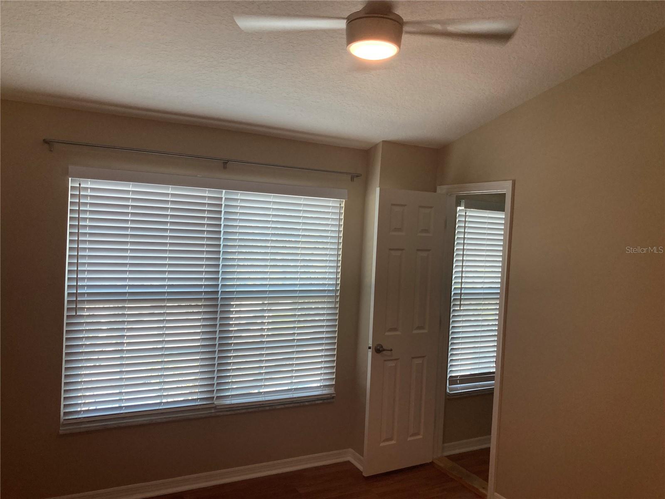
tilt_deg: -1.9
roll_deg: -3.2
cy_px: 250
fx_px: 538
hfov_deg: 63.4
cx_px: 332
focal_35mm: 28
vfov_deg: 49.7
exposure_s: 1/60
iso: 80
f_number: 1.8
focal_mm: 3.99
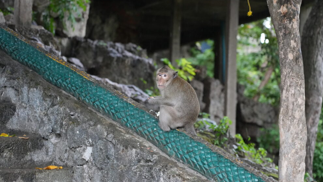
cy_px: 91
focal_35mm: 114
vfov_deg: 10.6
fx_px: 976
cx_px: 167
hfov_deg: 18.8
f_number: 4
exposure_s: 1/160
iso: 6400
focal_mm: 105
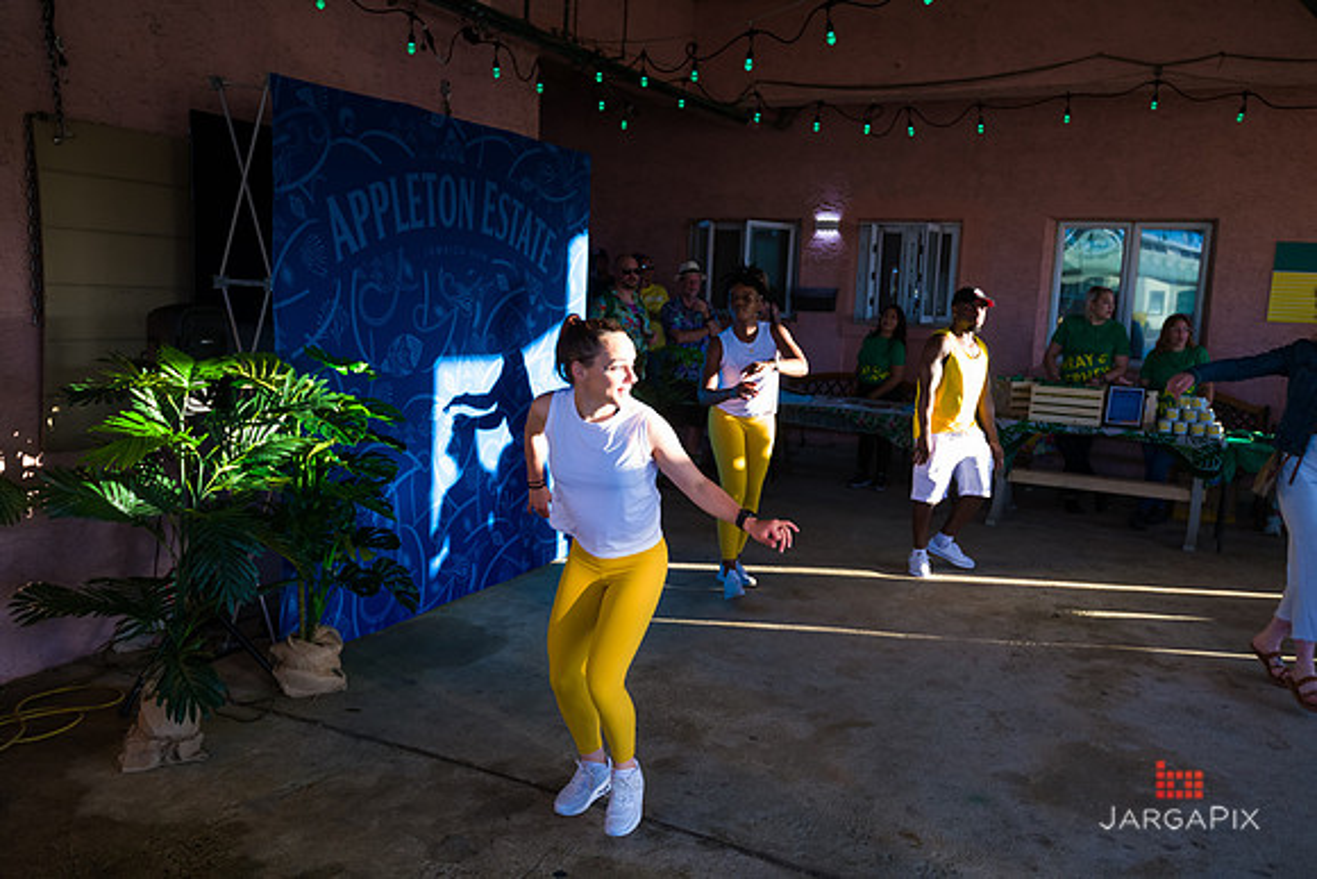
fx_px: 1061
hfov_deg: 63.6
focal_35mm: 29
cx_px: 658
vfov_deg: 45.0
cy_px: 440
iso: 640
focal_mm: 29
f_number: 4
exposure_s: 1/250
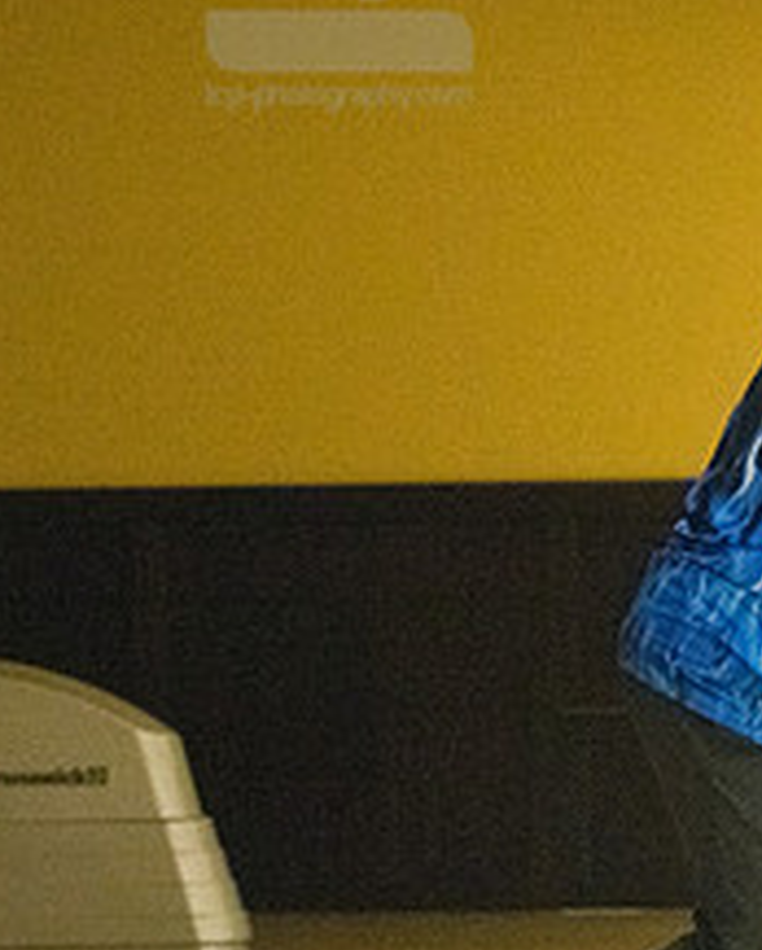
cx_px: 963
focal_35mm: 188
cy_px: 558
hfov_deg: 8.1
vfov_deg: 10.3
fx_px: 5292
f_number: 4.5
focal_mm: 75
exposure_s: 1/1000
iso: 10000
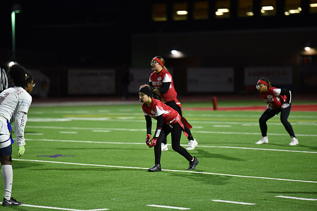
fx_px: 1761
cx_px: 158
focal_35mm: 200
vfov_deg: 6.9
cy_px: 106
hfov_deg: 10.3
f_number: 2.8
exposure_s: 1/500
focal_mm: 200
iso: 3600
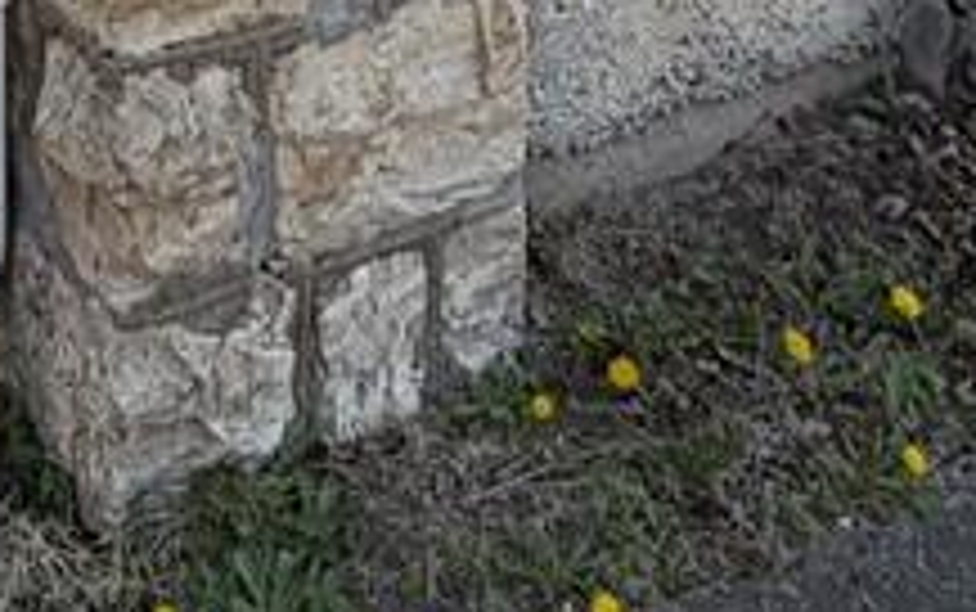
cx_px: 220
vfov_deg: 12.1
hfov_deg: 28.8
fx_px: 1863
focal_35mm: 70
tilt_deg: +7.9
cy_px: -1089
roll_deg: +0.0
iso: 40
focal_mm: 2.22
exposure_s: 1/502
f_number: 2.2
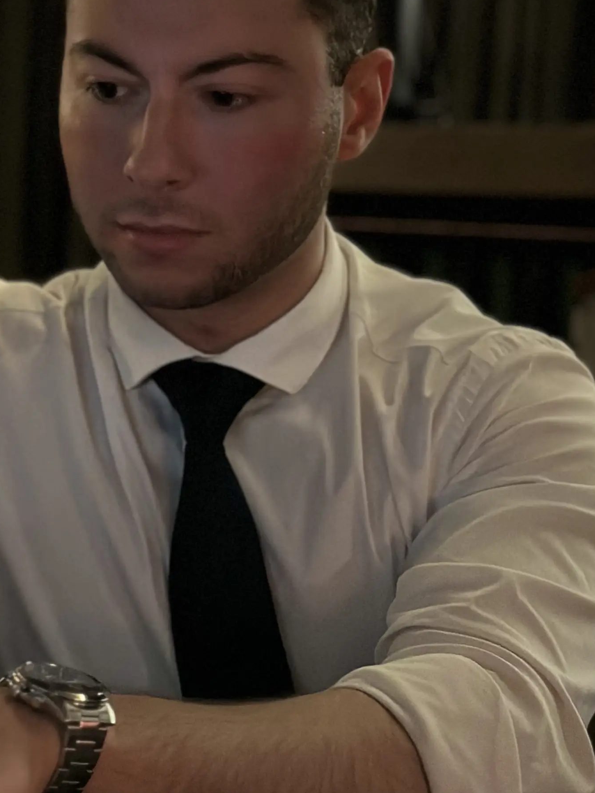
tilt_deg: -1.5
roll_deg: -3.6
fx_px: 2475
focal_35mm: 108
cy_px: 274
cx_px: 72
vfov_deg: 18.2
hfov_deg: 13.6
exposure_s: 1/36
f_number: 1.78
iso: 500
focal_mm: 6.86
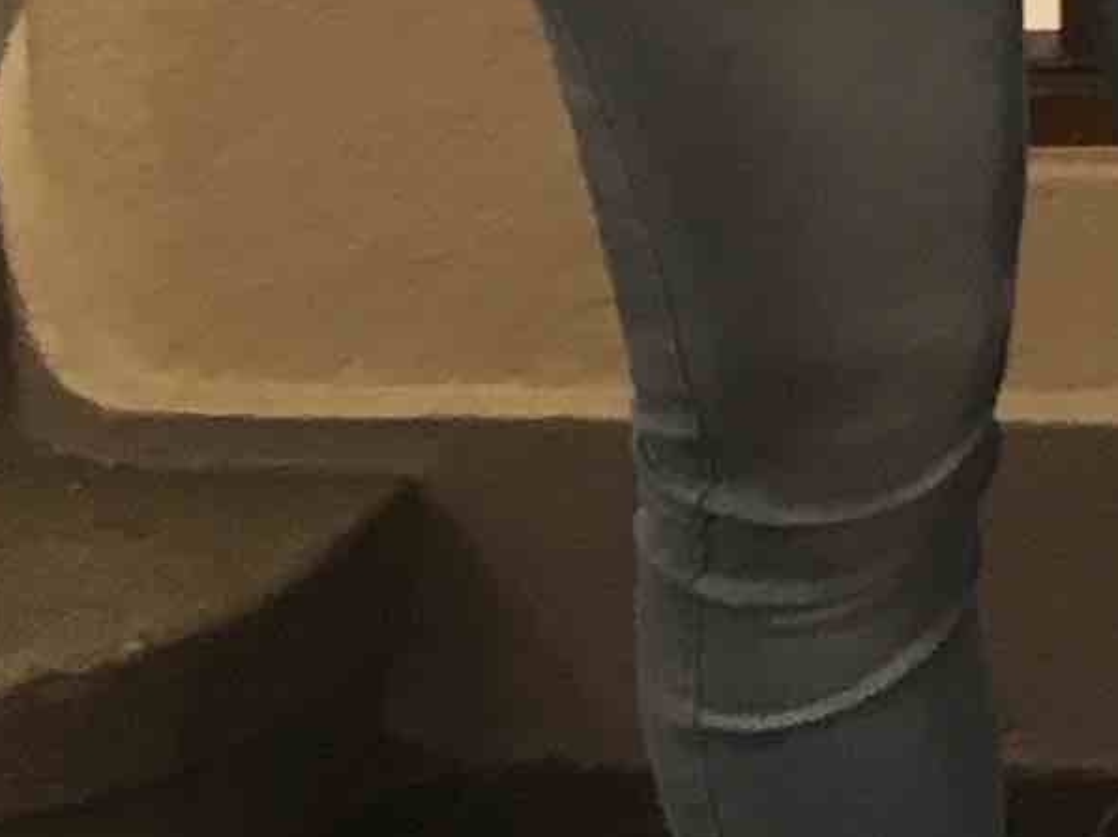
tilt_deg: -4.9
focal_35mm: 196
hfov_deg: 8.2
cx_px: 3599
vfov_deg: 6.7
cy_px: -1803
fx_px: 6326
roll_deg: -0.4
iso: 100
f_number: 2.2
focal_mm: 4.15
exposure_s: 1/33
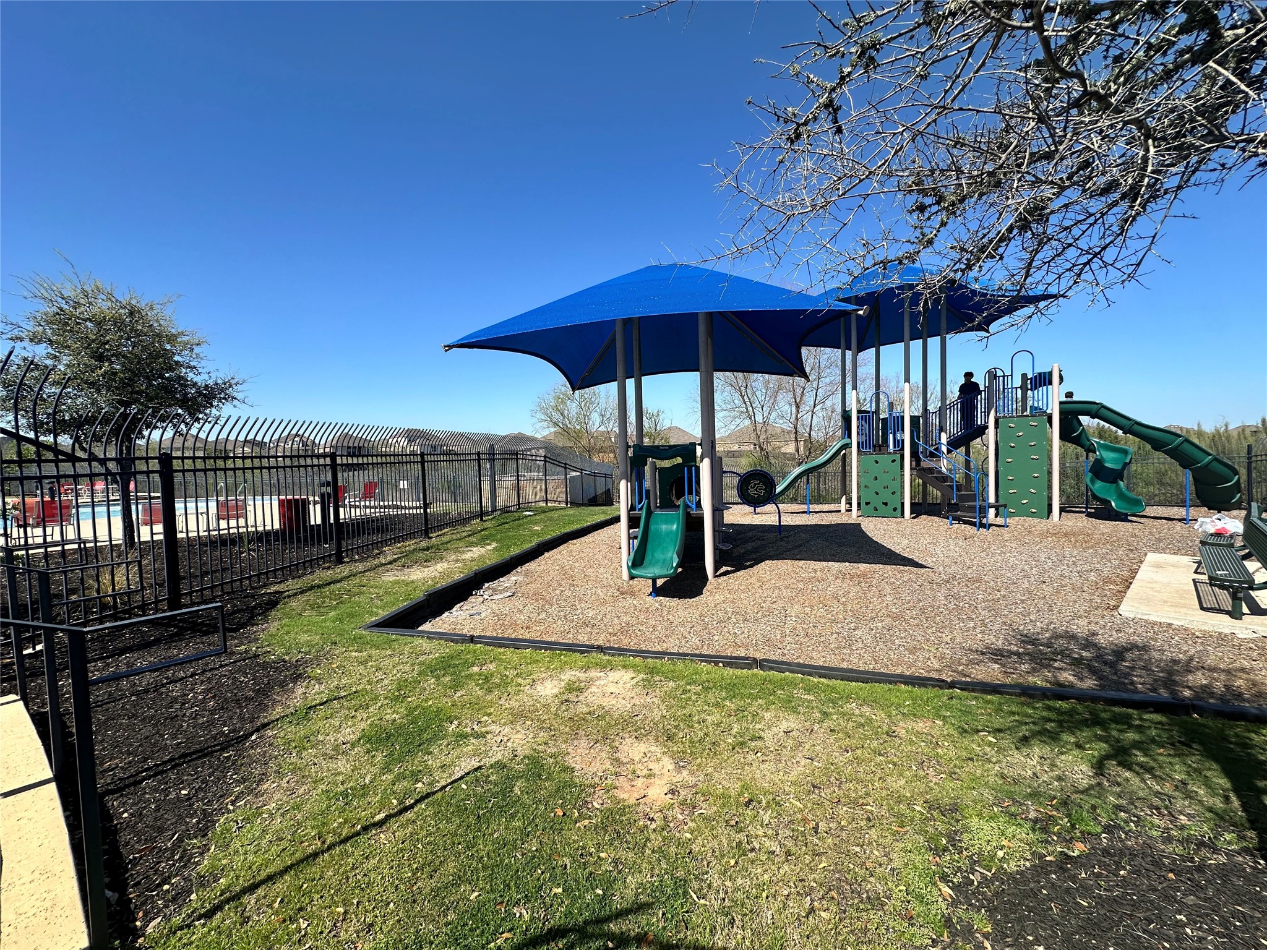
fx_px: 512
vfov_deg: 85.7
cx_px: 634
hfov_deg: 102.1
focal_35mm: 14
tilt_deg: -2.2
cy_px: 475
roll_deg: +1.0
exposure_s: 1/1855
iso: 50
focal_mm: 2.22
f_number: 2.2
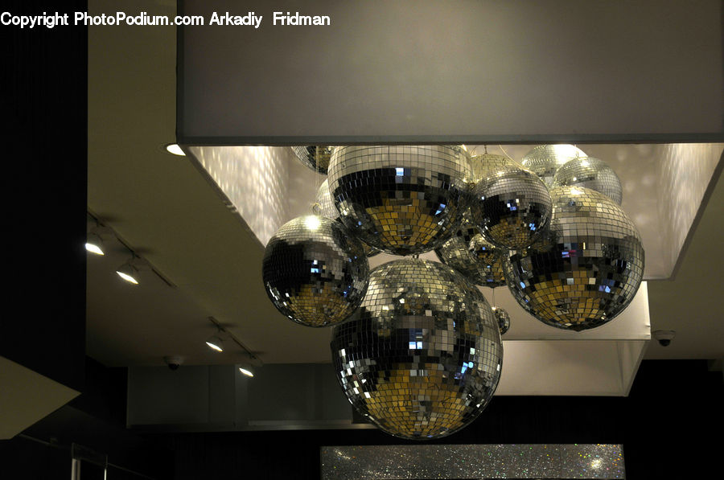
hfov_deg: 33.4
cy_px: 240
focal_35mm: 60
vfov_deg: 22.5
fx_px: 1205
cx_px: 362
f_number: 7.1
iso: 200
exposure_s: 1/100
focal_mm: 40
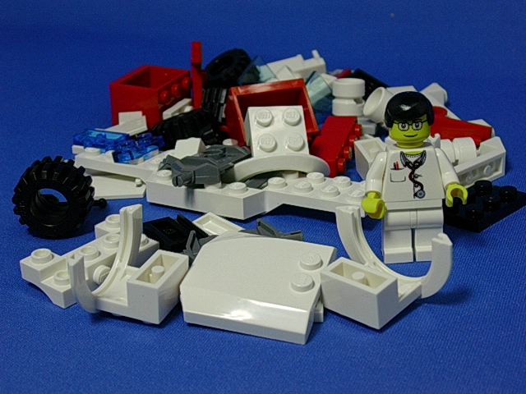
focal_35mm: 63
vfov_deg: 23.3
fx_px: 957
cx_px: 263
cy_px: 197
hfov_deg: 30.7
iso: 70
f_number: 3.5
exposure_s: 1/58.6
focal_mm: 9.6
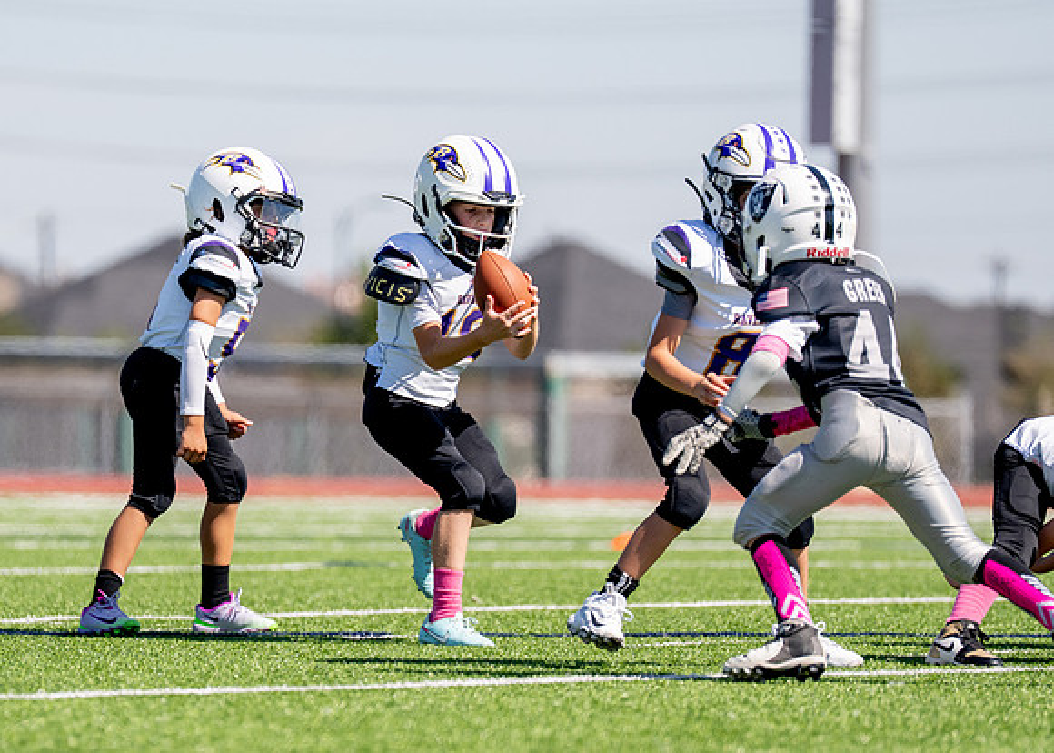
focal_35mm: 336
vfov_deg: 4.3
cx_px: 401
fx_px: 10062
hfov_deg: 6.0
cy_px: 457
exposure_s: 1/4000
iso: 200
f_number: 2.8
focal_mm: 200
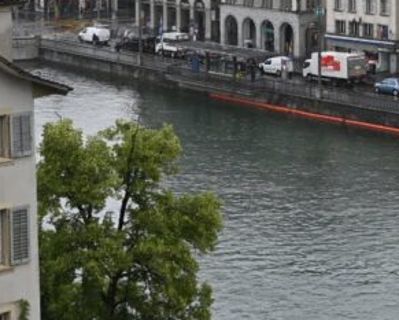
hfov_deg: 16.1
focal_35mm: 119
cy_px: -87
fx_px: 1406
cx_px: 229
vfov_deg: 12.6
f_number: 2.5
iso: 200
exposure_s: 1/2000
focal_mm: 24
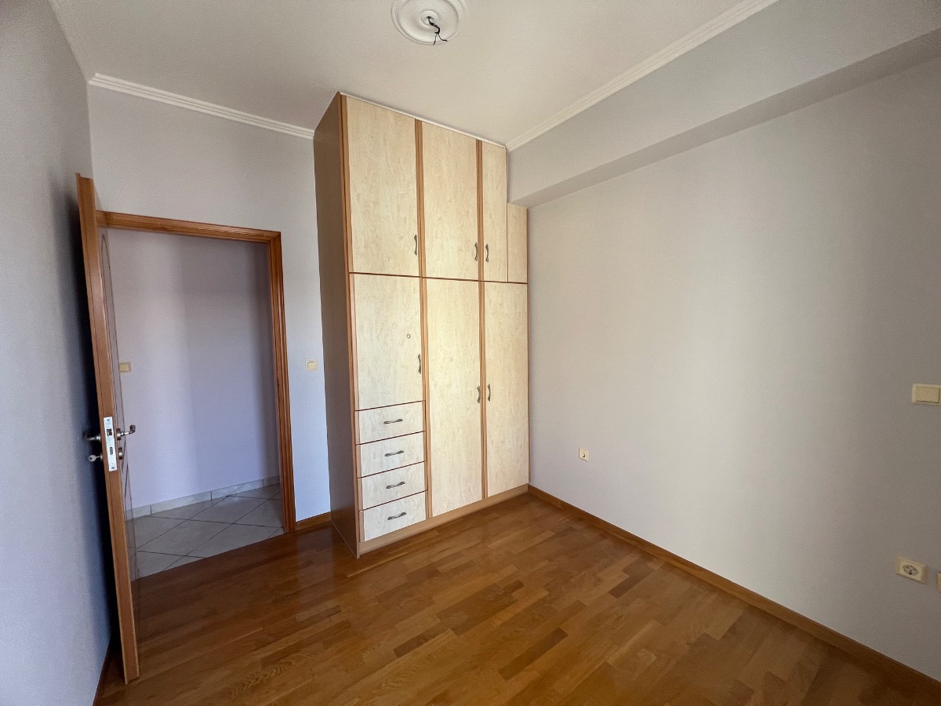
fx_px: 353
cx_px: 470
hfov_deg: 106.2
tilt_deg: -5.3
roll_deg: +1.3
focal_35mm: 13
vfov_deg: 89.9
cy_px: 353
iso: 64
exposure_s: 1/99
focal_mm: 1.57
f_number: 1.8
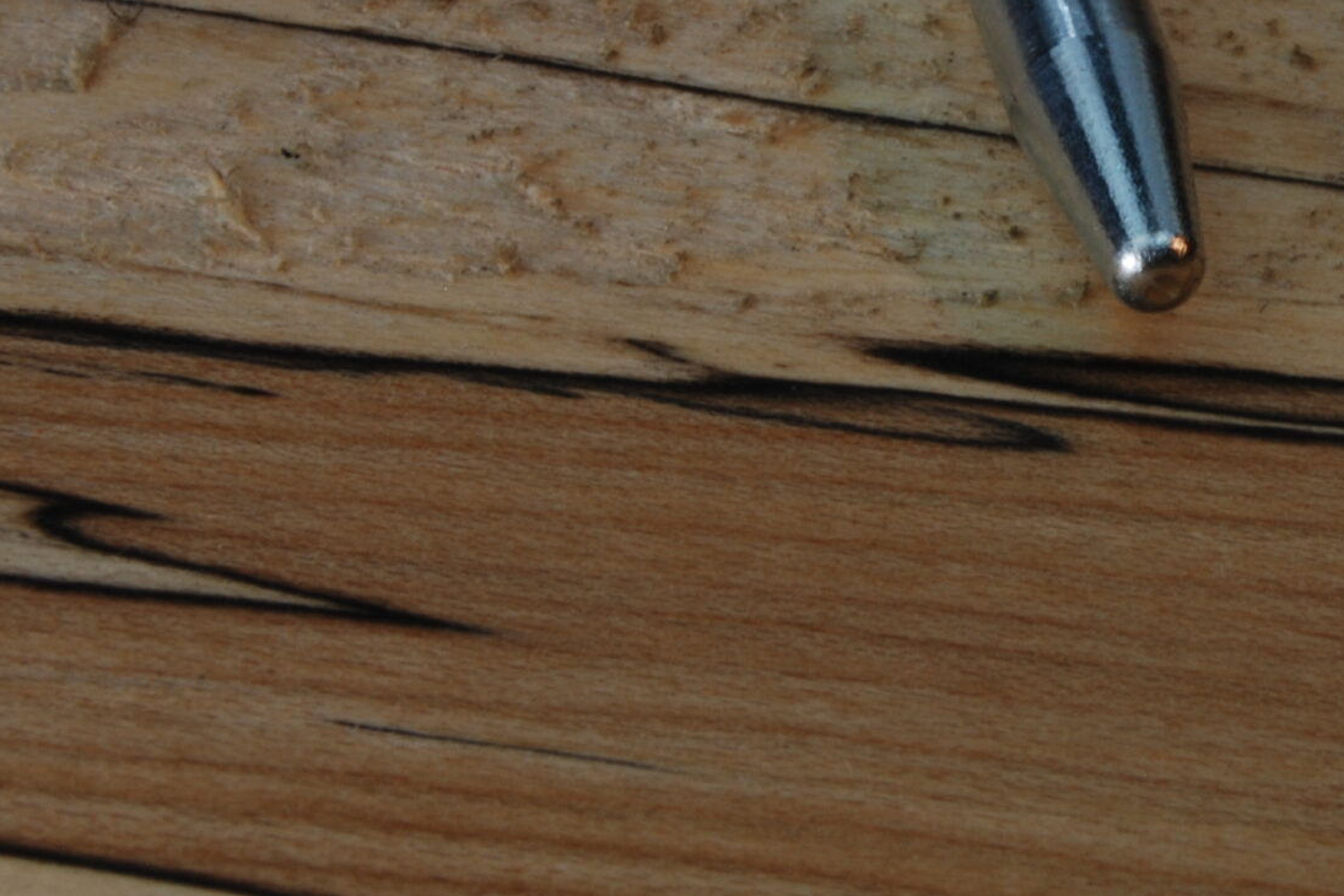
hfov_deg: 10.6
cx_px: 1176
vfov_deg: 7.1
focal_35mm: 193
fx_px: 7211
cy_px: 156
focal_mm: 55
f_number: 22
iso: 200
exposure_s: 1/25
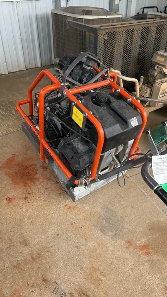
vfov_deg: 66.1
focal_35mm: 29
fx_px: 228
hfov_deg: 40.0
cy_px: 148
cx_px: 102
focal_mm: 5.7
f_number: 1.5
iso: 40
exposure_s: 1/121
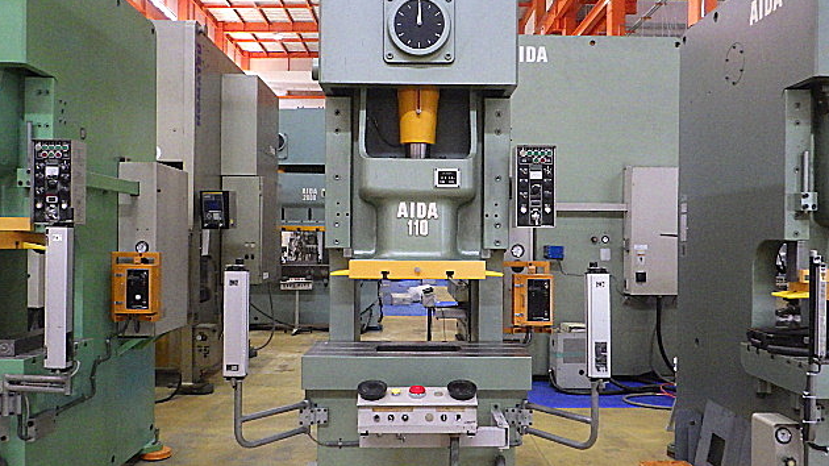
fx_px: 681
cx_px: 420
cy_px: 238
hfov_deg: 62.6
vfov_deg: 37.7
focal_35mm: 31
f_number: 3.5
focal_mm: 5
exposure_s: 1/45
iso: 400
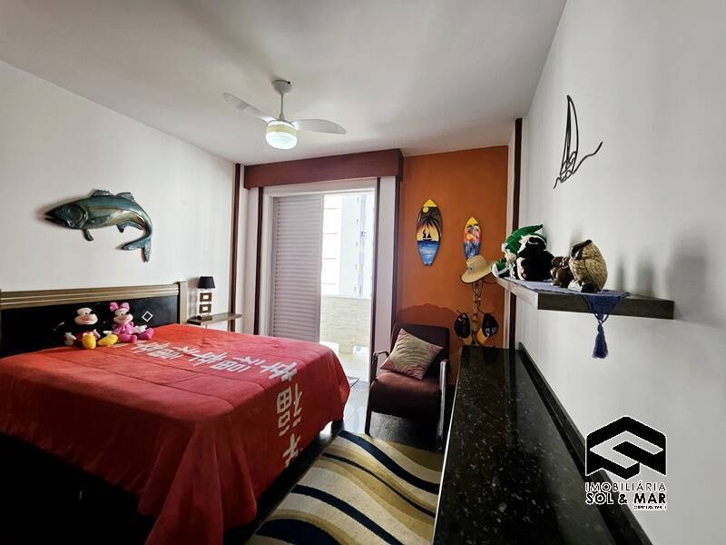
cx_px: 363
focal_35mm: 13
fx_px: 273
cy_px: 272
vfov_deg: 89.9
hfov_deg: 106.2
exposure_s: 1/60
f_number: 2.2
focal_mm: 1.7
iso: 64
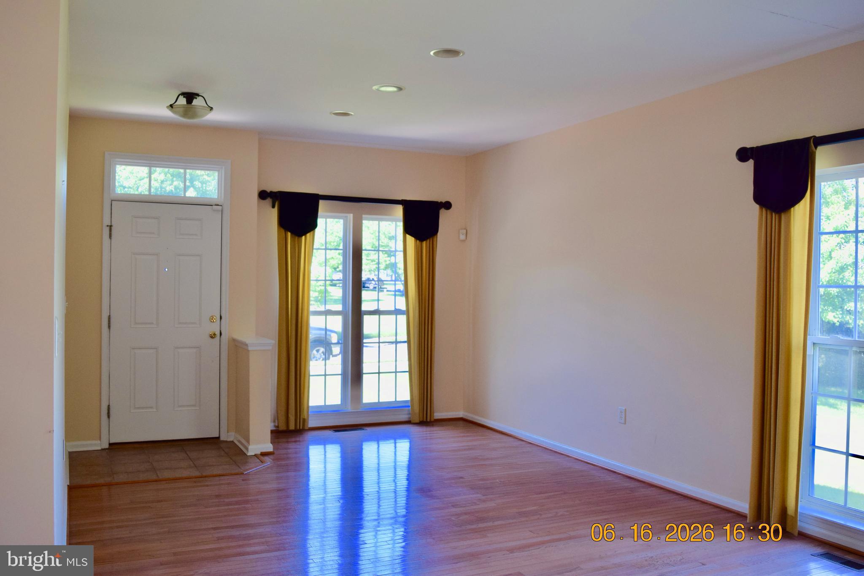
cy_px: 288
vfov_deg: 40.0
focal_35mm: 33
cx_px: 432
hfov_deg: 57.2
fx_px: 792
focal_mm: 22
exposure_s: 1/125
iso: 400
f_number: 5.6
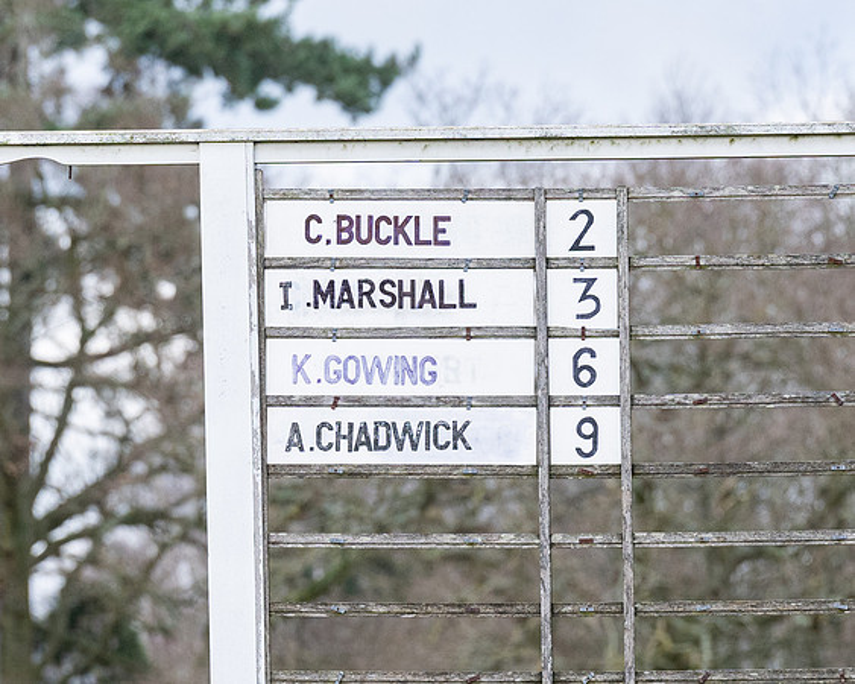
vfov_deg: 2.7
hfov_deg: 3.4
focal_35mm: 568
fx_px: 14377
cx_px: 418
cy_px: 362
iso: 400
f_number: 4
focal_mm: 200
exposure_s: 1/1600
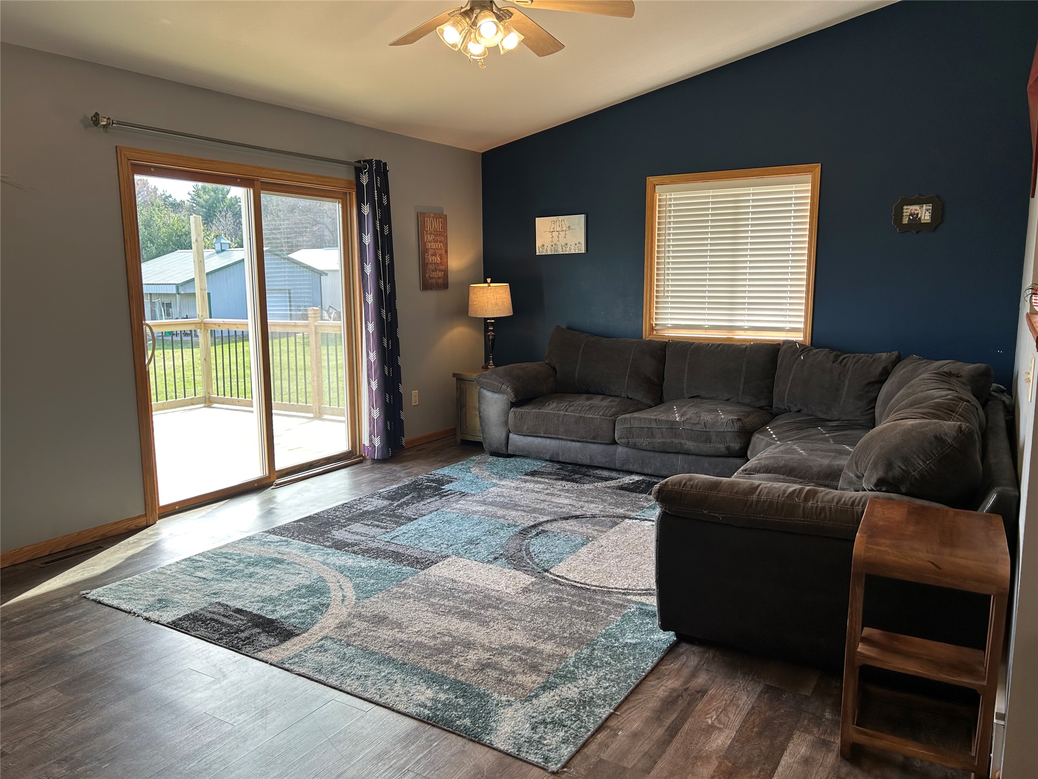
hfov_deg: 67.3
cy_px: 390
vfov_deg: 53.1
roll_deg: +1.0
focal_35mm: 26
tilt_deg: -7.9
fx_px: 780
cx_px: 519
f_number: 1.5
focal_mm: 5.7
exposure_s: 1/120
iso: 50
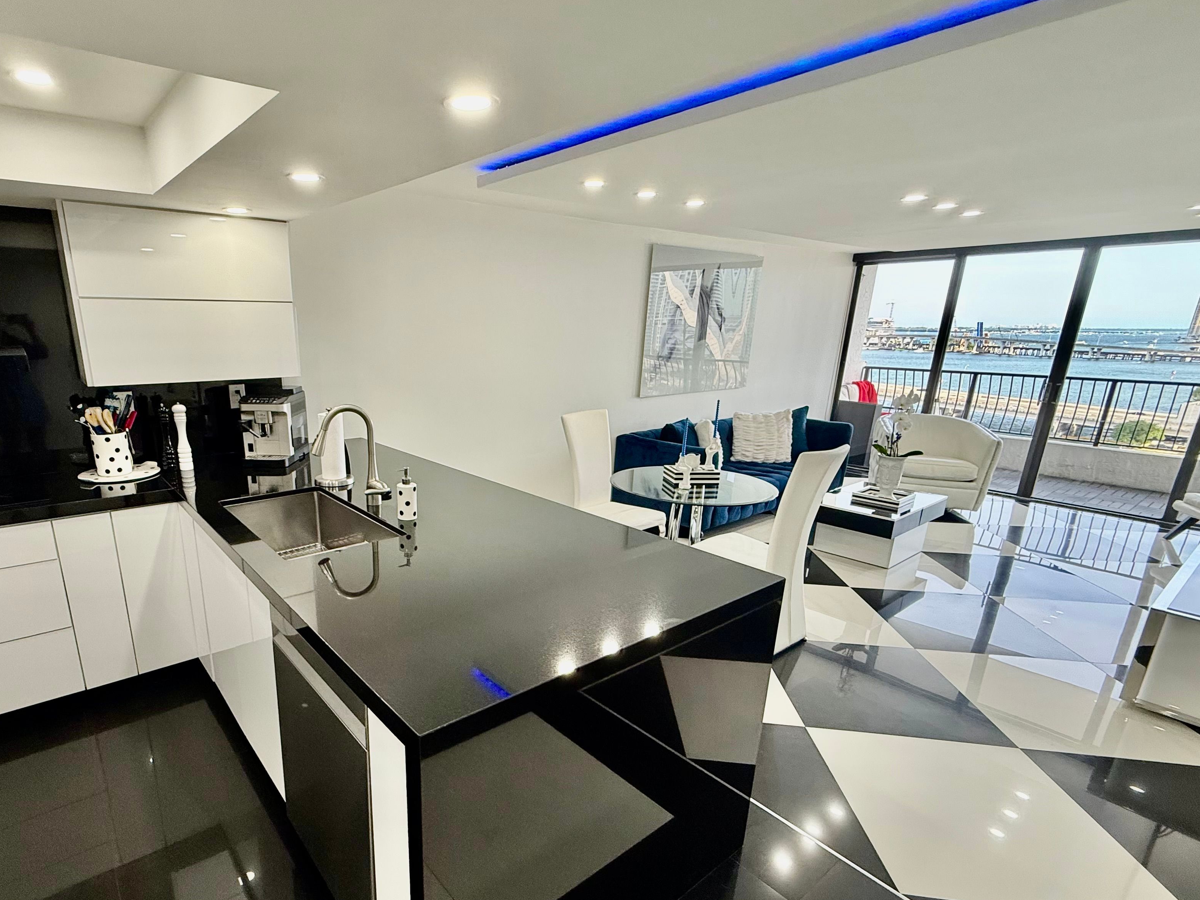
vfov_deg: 71.3
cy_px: 510
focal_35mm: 18
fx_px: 624
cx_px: 473
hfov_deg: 86.5
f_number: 2.2
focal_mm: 2.22
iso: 160
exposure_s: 1/120
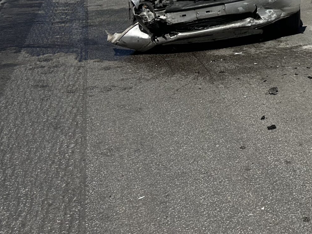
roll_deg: -0.4
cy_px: -43
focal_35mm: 62
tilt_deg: -6.4
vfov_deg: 22.0
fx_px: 559
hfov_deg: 26.6
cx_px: 401
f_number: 1.78
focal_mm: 6.86
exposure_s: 1/9709
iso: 80
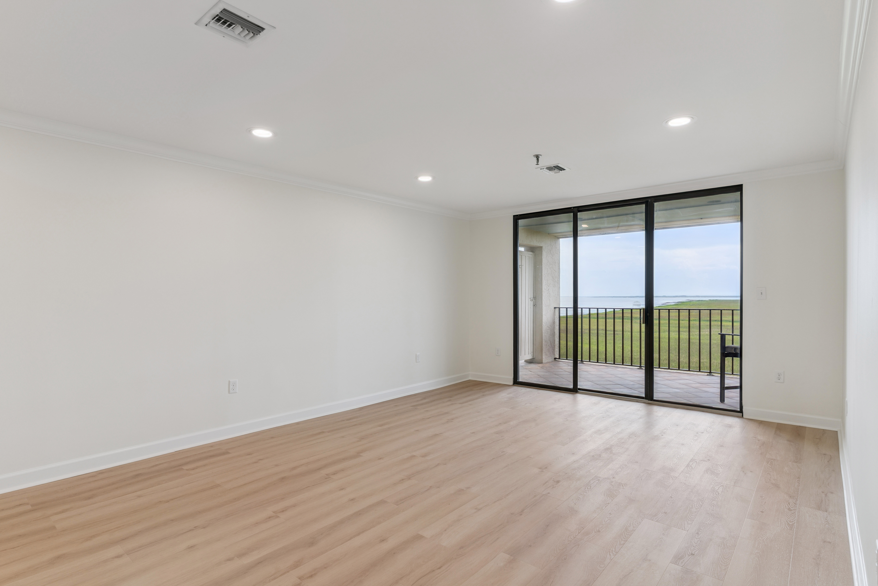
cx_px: 439
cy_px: 293
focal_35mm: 19
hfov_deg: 86.9
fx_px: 463
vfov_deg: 64.6
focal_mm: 19
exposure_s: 1/60
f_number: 8
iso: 250
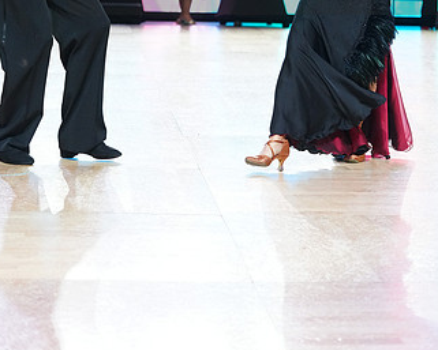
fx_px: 1802
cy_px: -30
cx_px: 257
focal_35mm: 139
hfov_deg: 13.8
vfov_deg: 11.0
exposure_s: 1/250
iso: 2500
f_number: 4
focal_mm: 82
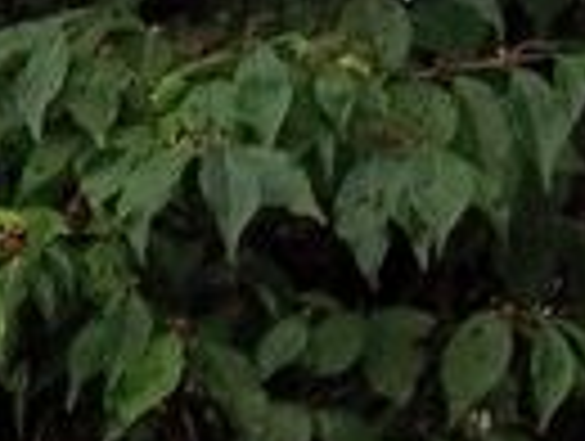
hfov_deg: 8.9
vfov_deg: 8.2
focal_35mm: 178
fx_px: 3014
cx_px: -1202
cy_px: 590
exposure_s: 1/120
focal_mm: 4.27
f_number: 1.8
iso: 107
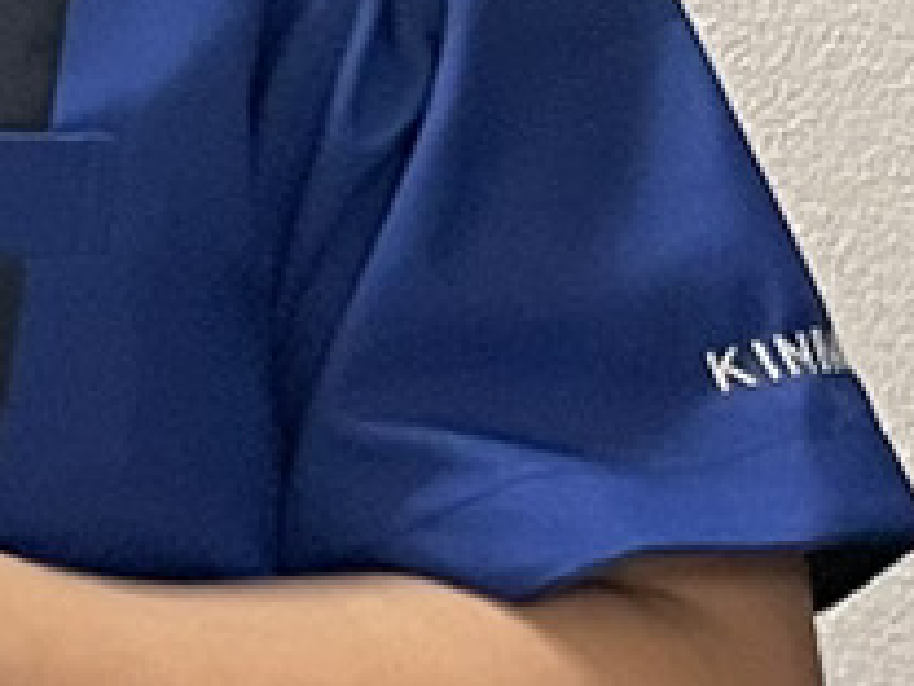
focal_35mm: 150
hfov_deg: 10.5
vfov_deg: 9.6
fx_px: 3961
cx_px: -1551
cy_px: -303
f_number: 1.6
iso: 80
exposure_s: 1/50
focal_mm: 4.2
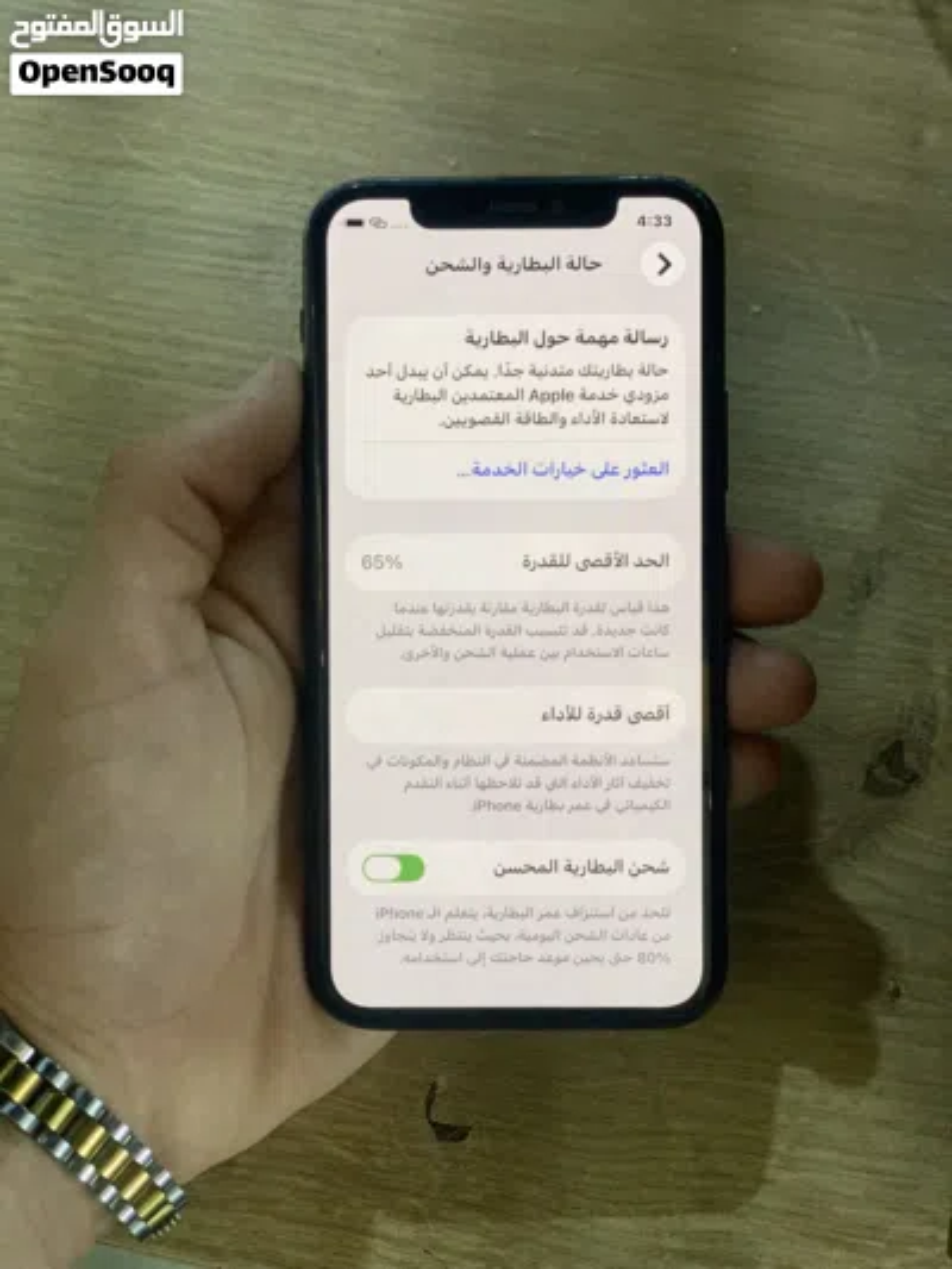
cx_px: 476
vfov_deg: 36.8
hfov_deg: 28.0
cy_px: 634
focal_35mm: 52
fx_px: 1906
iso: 250
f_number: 2
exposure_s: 1/118
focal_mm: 6
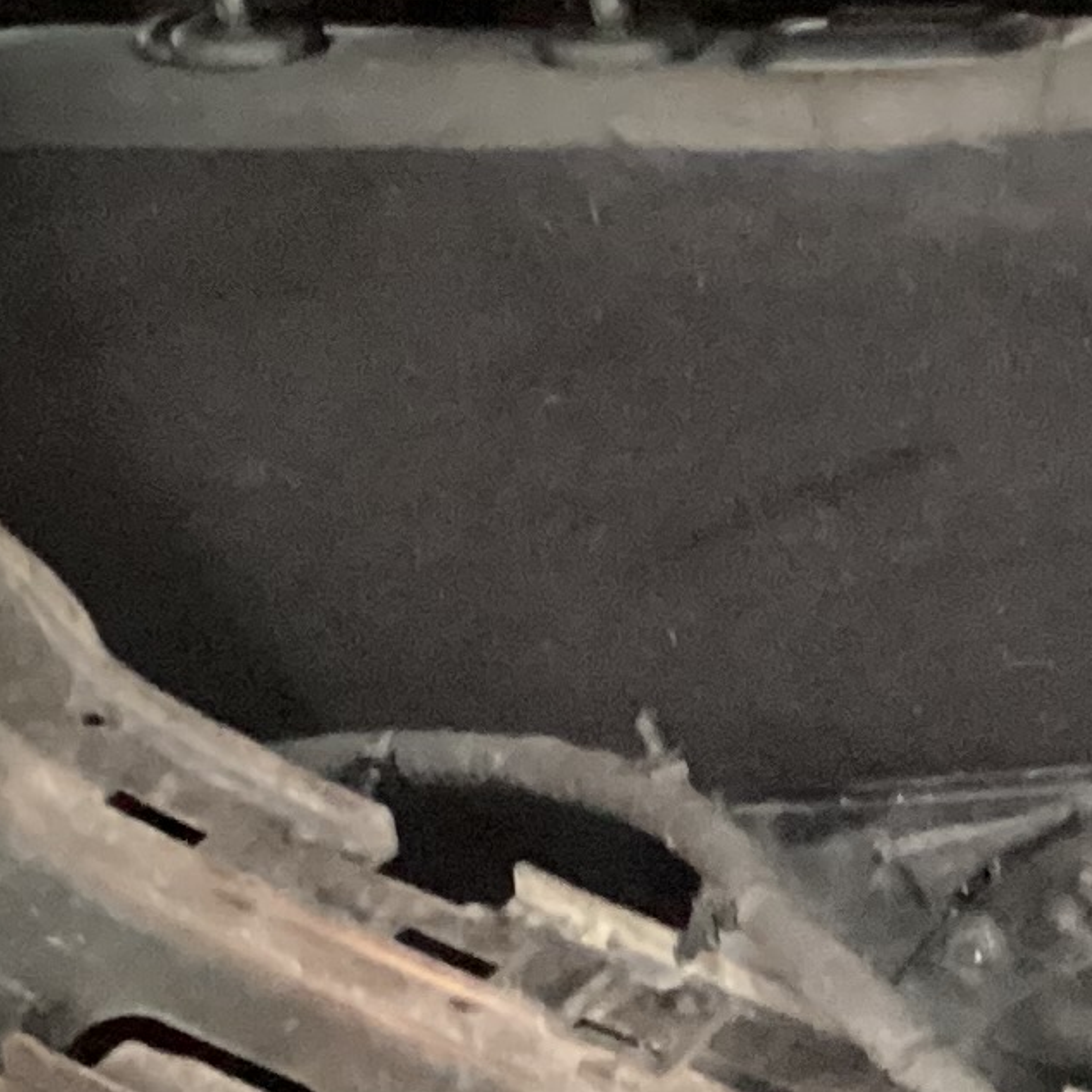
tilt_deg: -25.8
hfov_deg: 12.1
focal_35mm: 141
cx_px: 1373
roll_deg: +2.7
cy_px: 1178
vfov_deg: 12.2
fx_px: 5032
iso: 800
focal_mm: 3.3
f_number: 2.4
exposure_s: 1/20
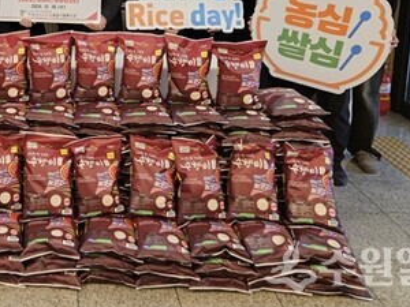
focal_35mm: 46
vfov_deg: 29.6
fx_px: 545
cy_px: 7
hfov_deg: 39.5
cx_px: 79
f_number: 1.8
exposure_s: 1/120
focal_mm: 5.4
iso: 100
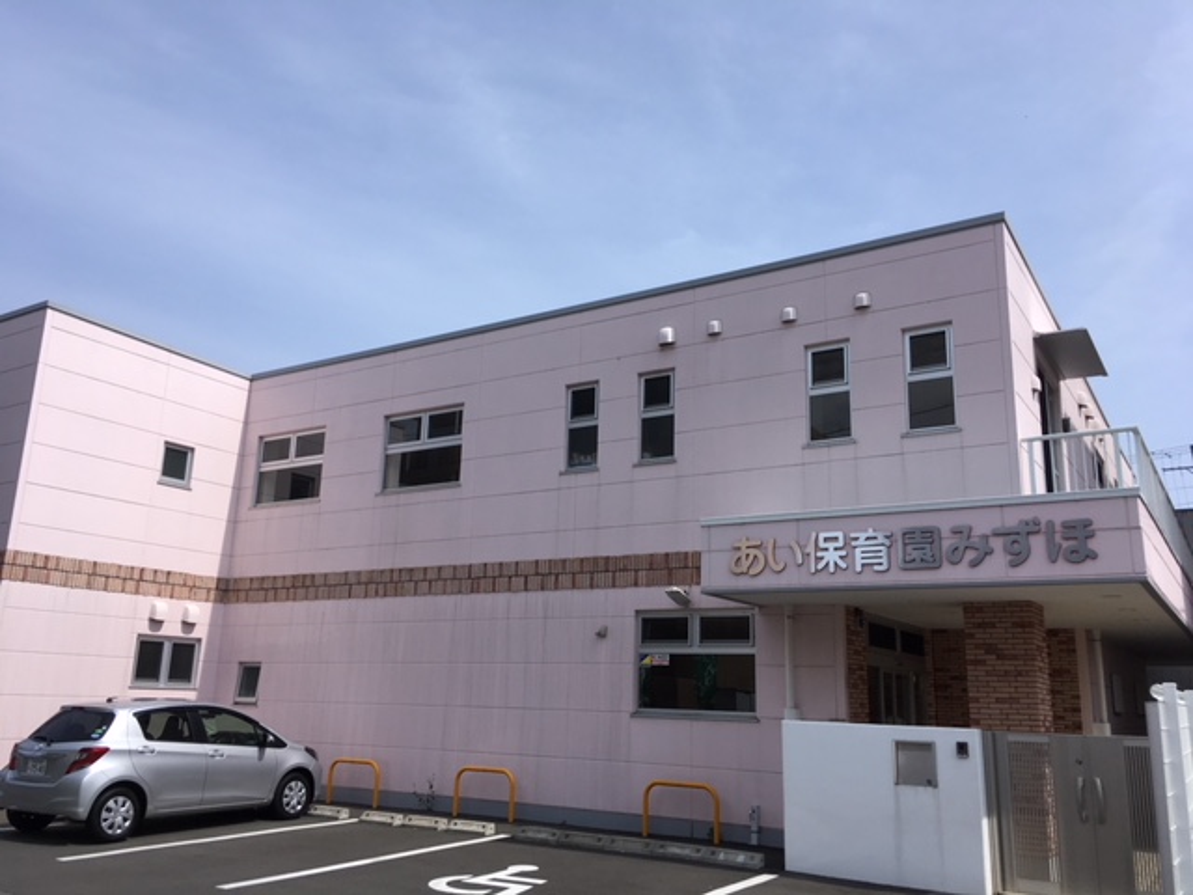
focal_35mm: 29
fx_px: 999
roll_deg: -1.8
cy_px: 448
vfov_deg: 48.2
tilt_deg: +12.2
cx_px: 596
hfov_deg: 61.7
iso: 25
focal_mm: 4.15
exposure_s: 1/2262
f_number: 2.2
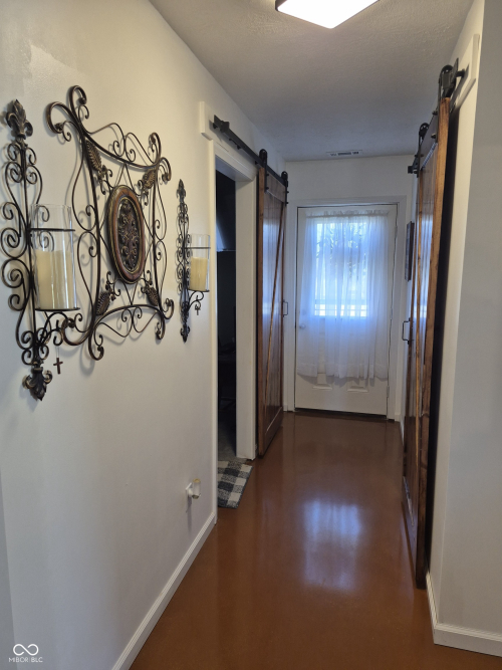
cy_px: 335
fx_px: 445
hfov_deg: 58.9
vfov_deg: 73.9
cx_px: 251
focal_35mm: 23
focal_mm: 5.4
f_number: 1.8
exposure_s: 1/120
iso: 200
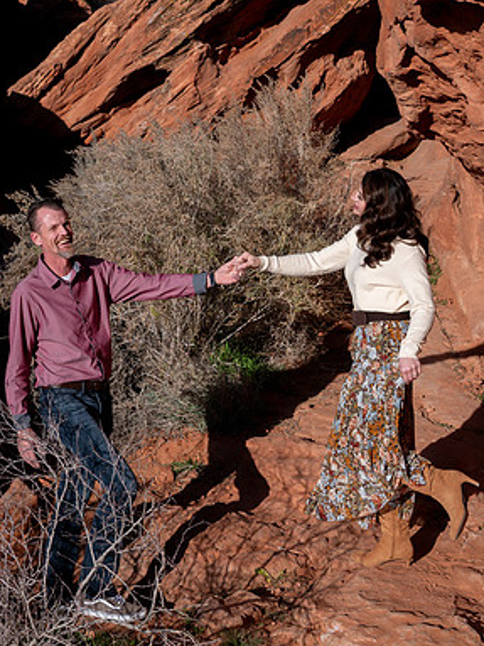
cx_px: 156
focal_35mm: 67
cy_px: 263
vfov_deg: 28.9
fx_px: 1250
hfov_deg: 21.8
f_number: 9
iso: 200
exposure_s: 1/320
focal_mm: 38
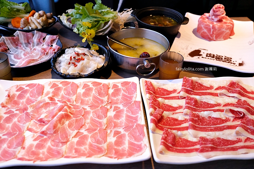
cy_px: 84
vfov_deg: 37.9
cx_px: 127
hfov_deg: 54.4
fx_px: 247
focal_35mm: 35
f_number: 2.8
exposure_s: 1/2000
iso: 6400
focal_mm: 23
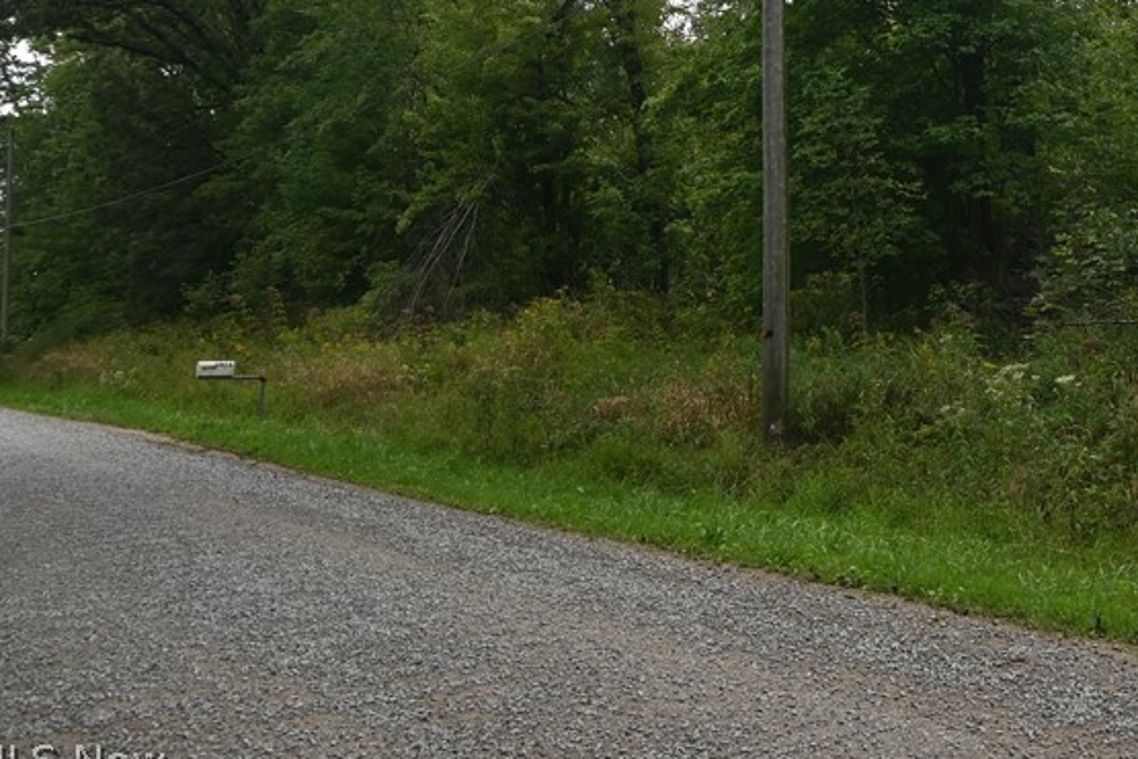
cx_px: 1072
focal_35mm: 47
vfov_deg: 27.4
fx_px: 1486
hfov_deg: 38.4
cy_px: 51
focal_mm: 16
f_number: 5.6
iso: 100
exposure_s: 1/250
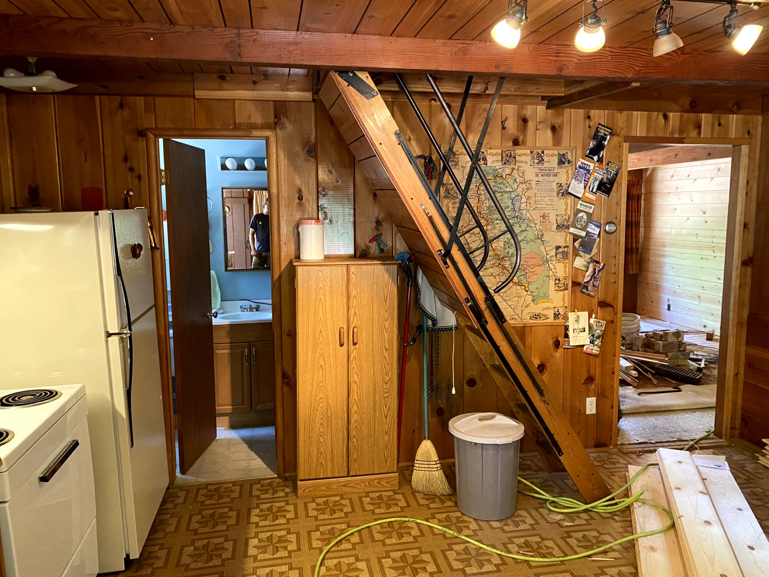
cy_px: 288
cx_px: 384
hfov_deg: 67.3
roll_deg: +0.1
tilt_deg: -7.3
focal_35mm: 26
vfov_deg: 53.1
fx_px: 578
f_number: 1.8
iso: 500
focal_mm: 4.25
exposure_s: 1/60
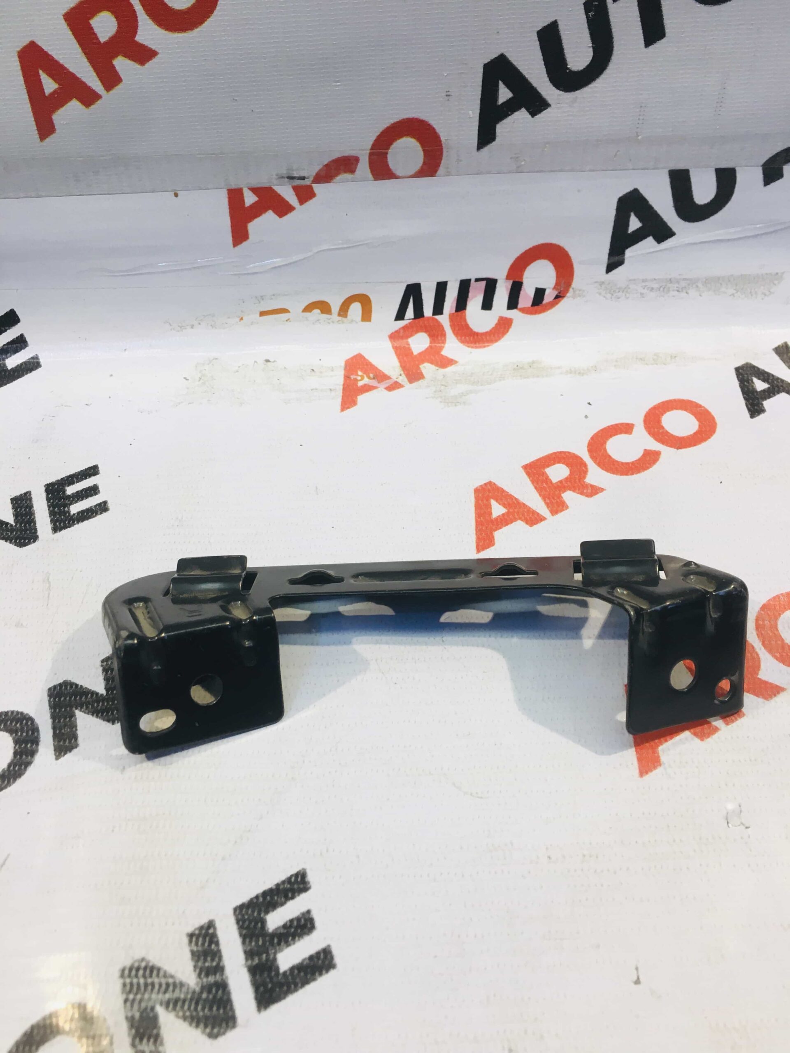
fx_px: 882
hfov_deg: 48.2
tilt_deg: -45.8
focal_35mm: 29
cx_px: 395
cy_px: 526
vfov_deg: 61.7
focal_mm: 4.15
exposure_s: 1/33
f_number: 2.2
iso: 25
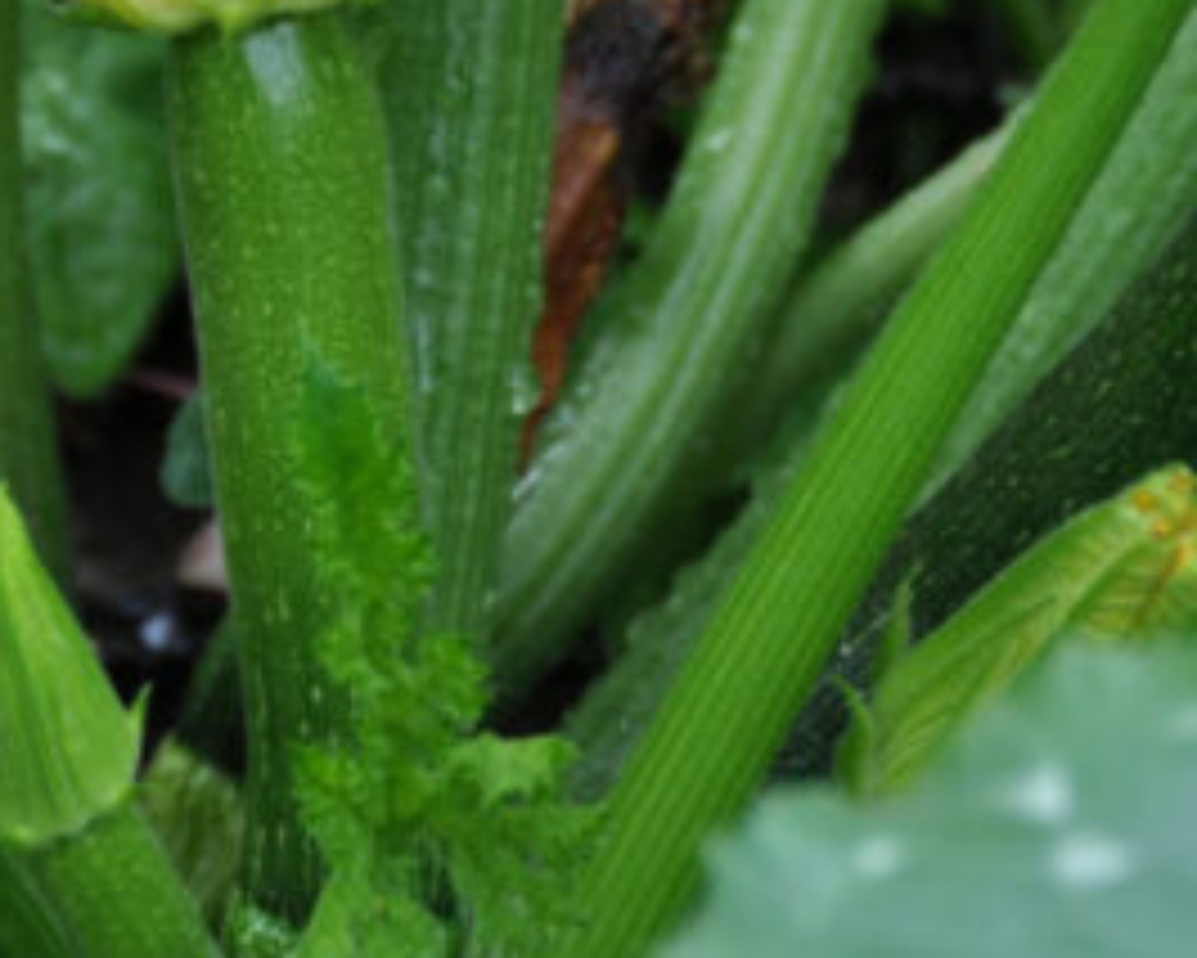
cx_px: 1053
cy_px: -99
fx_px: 25864
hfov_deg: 2.7
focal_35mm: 730
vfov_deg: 2.1
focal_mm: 135
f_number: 8
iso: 200
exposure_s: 1/100
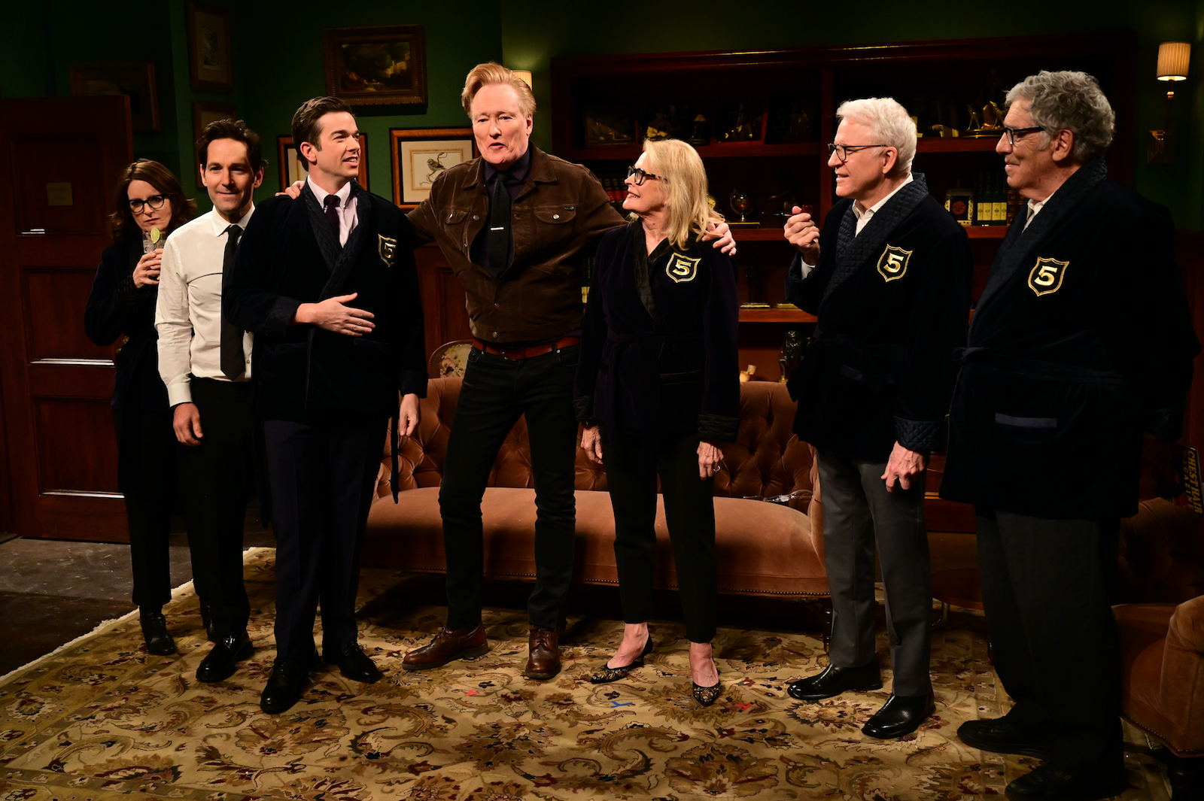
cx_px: 602
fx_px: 1237
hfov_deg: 51.9
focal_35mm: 37
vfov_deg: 35.9
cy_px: 400
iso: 6400
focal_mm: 37
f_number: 3.5
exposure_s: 1/320
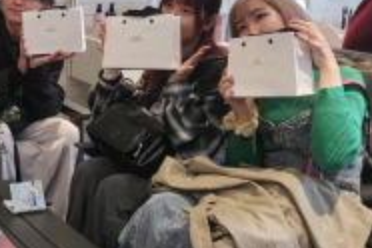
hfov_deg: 28.8
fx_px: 672
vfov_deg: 20.7
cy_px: 52
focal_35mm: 65
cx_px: -8
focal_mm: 4.25
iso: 250
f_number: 1.8
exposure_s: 1/120
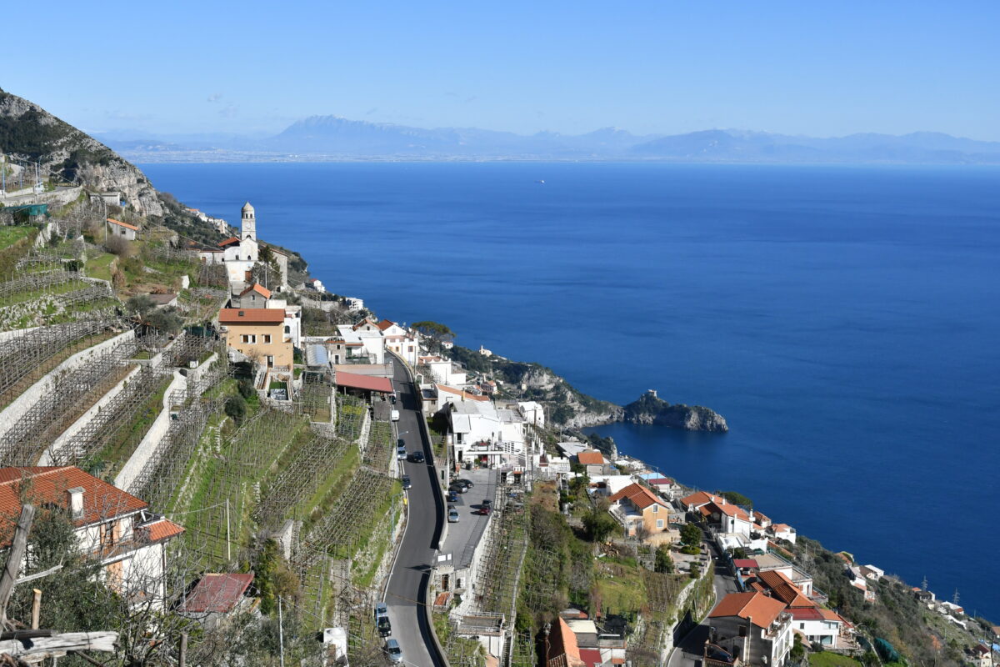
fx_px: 1167
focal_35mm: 42
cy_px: 334
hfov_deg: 46.4
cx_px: 500
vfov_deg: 31.9
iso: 720
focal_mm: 28
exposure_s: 1/8000
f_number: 5.6
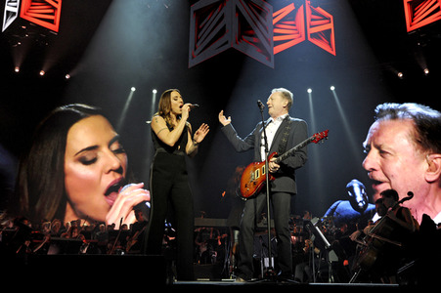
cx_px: 220
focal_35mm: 40
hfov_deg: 48.5
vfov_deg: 33.4
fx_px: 490
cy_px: 146
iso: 1600
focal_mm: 40
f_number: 7.1
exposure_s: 1/160
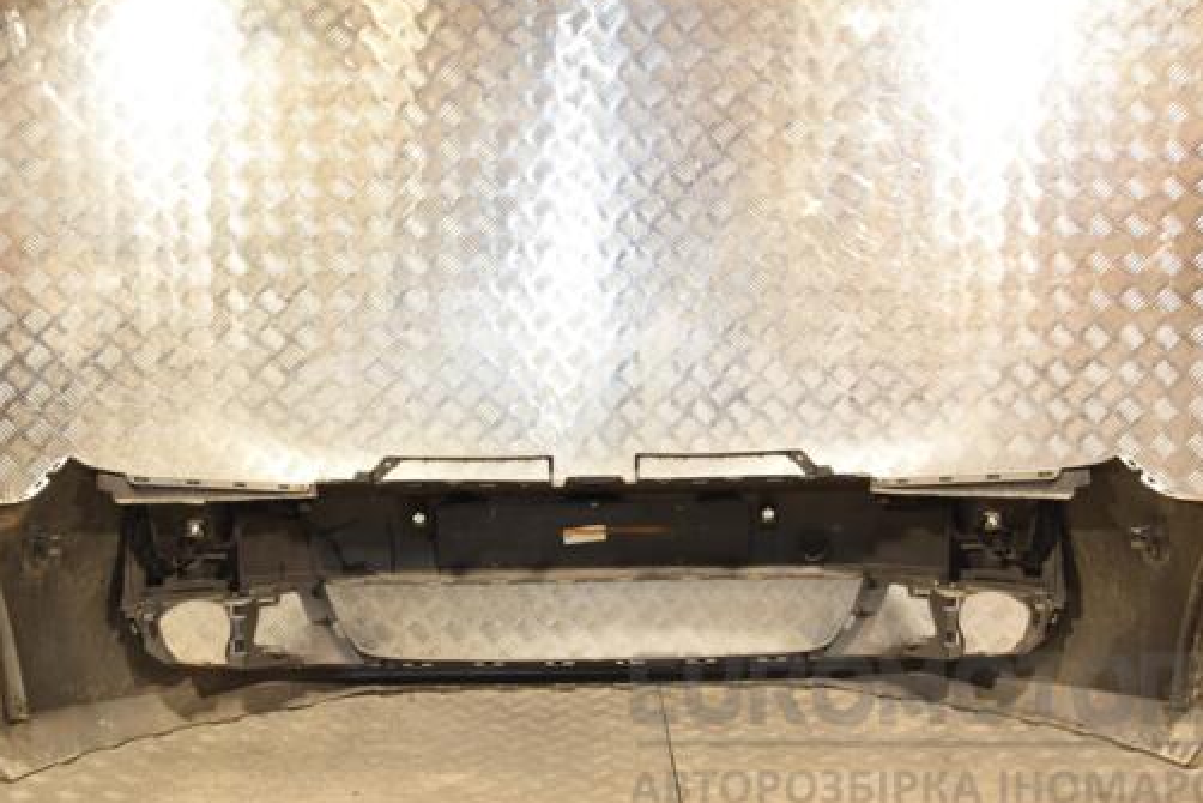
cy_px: 369
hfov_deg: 45.4
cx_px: 585
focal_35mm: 43
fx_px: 1437
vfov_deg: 31.2
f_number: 5
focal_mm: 24
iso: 800
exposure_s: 1/125
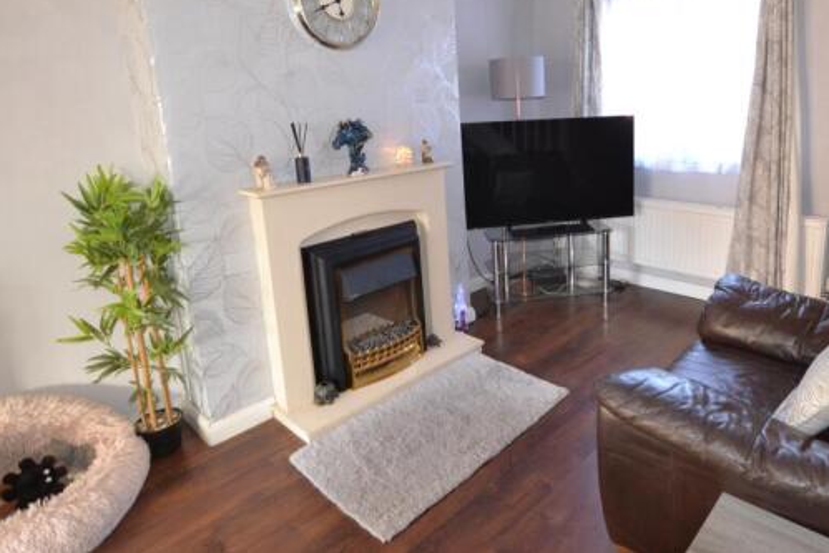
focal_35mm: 22
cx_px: 486
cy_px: 192
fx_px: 499
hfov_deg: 78.8
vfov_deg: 57.0
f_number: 2.8
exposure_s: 1/60
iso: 900
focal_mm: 11
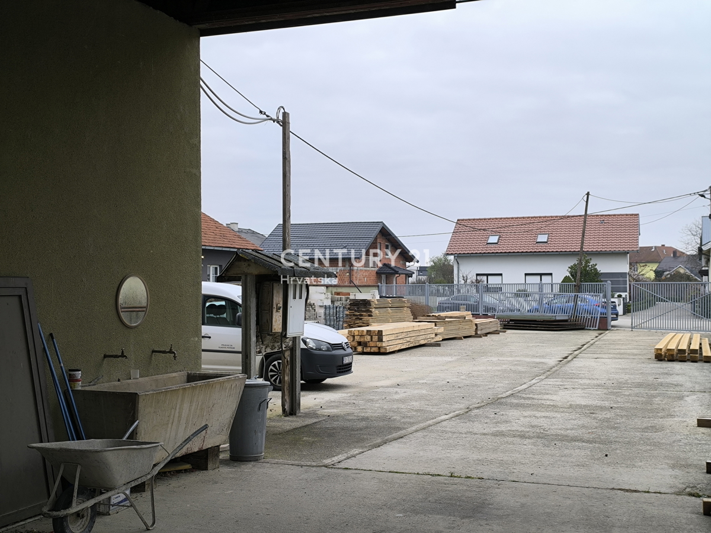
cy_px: 266
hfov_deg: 41.2
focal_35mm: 46
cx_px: 356
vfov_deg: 31.5
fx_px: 945
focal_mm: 6.14
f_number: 1.65
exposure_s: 1/237
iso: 50
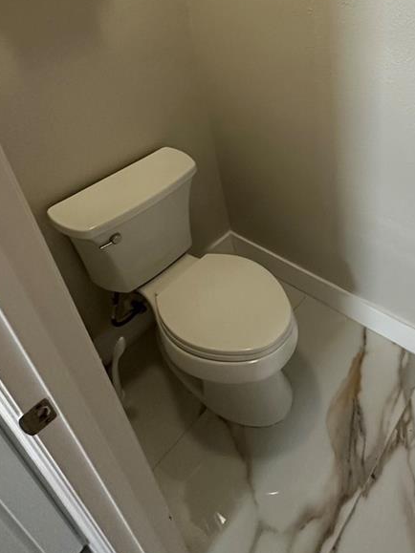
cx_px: 362
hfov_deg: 44.5
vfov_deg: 57.4
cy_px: 116
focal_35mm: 29
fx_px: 464
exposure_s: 1/60
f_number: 2.2
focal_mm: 2.22
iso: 250
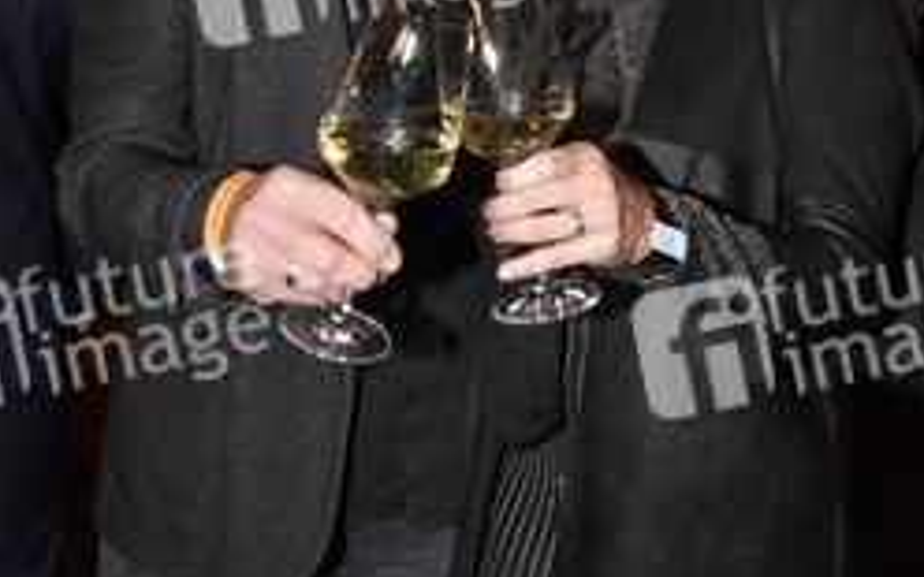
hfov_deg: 39.6
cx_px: 484
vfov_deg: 25.1
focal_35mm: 51
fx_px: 1284
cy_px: 145
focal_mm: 31
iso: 1600
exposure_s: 1/60
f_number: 6.3
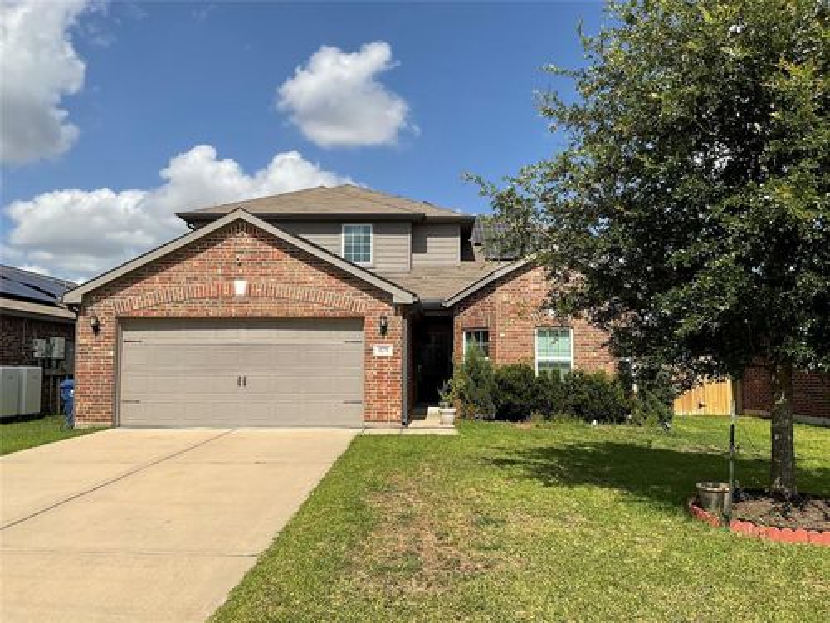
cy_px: 312
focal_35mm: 29
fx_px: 695
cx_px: 415
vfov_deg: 48.2
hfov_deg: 61.7
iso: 16
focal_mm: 3
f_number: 1.8
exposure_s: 1/2959
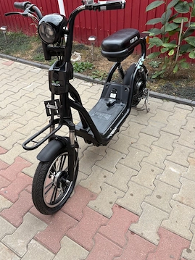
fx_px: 218
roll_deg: +2.3
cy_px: 122
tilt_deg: -37.5
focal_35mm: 29
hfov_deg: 48.2
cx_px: 99
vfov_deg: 61.6
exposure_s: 1/475
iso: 50
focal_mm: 5.96
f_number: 1.6
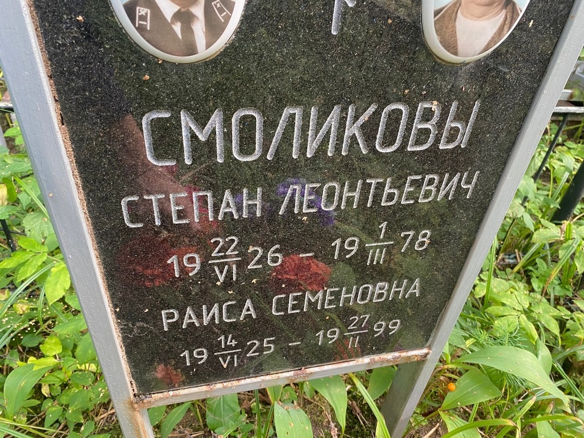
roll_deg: -7.7
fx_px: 439
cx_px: 292
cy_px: 219
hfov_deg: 67.3
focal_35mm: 26
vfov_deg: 53.1
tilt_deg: -36.0
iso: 125
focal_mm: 4.25
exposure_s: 1/96
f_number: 1.8
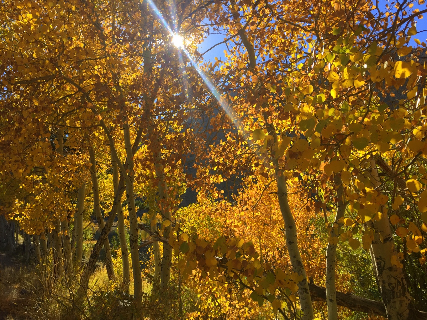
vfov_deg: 48.2
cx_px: 214
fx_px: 358
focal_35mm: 29
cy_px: 160
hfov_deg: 61.7
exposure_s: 1/1163
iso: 32
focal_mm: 4.15
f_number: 2.2
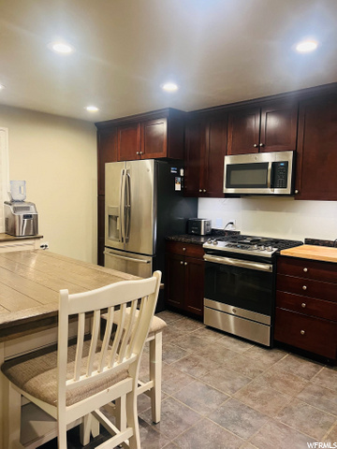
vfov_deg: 67.3
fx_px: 337
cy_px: 224
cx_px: 168
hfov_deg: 53.1
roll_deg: -0.6
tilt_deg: -4.0
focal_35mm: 26
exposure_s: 1/60
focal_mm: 5.7
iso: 250
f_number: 1.5
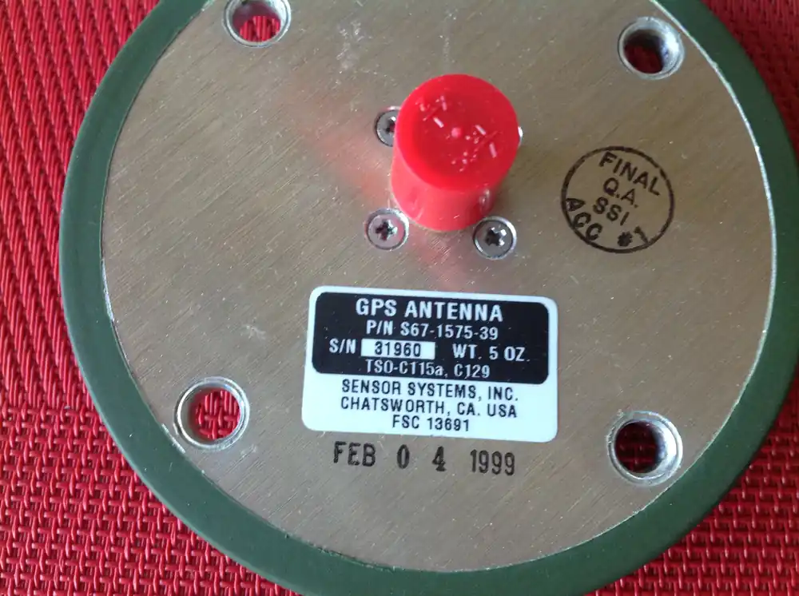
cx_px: 400
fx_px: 806
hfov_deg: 52.7
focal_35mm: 35
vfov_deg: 40.6
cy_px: 298
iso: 125
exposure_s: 1/15
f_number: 2.4
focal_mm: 4.28
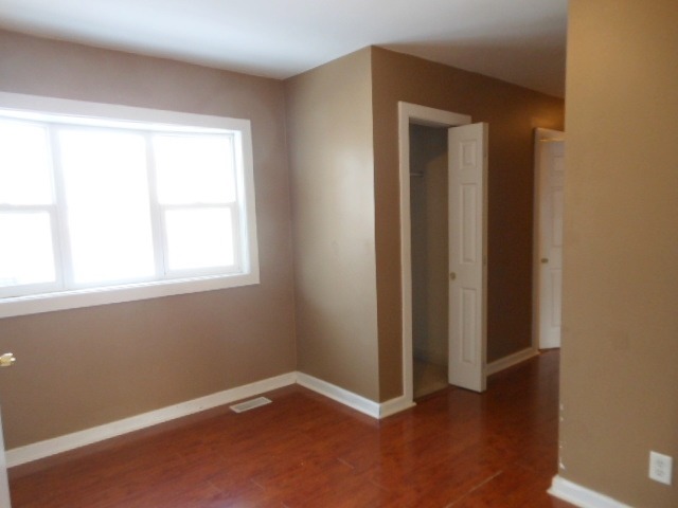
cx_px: 339
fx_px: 490
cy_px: 254
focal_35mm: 25
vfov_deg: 54.9
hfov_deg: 69.4
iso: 200
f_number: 3.2
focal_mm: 4.5
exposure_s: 1/30
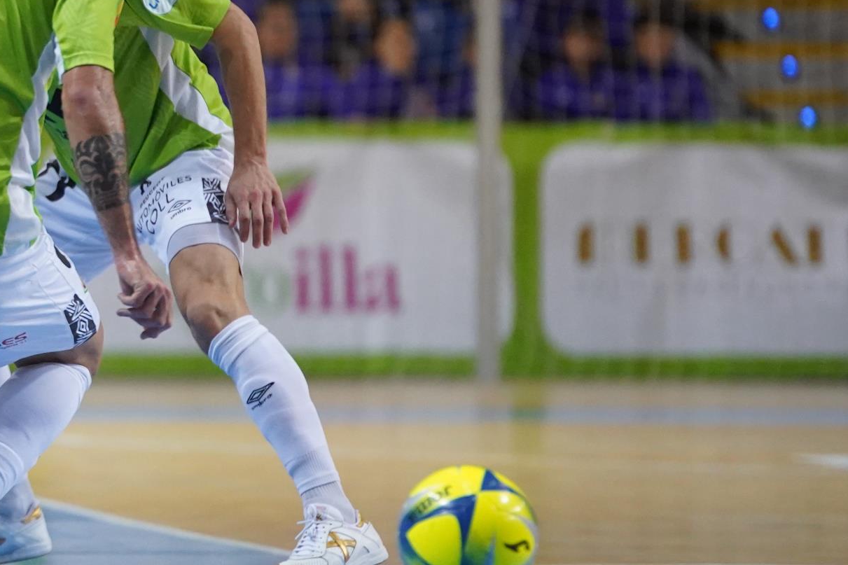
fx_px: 11634
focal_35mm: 494
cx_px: -176
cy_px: 113
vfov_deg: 2.8
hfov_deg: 4.2
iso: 5000
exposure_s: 1/1250
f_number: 2.8
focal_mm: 187
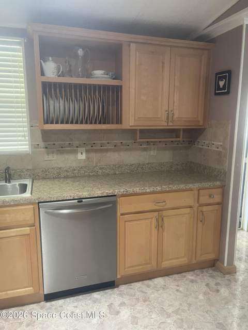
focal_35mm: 25
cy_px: 165
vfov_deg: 69.4
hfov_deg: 54.9
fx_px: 239
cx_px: 124
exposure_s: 1/60
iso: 500
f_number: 1.6
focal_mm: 5.1
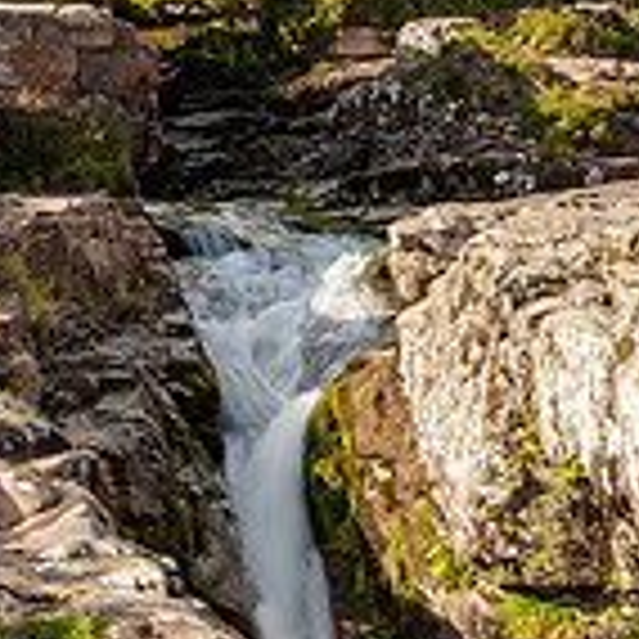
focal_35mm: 101
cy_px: 43
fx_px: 2109
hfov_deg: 16.7
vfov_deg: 16.9
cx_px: 702
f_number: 7.1
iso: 200
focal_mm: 14
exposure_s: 1/13
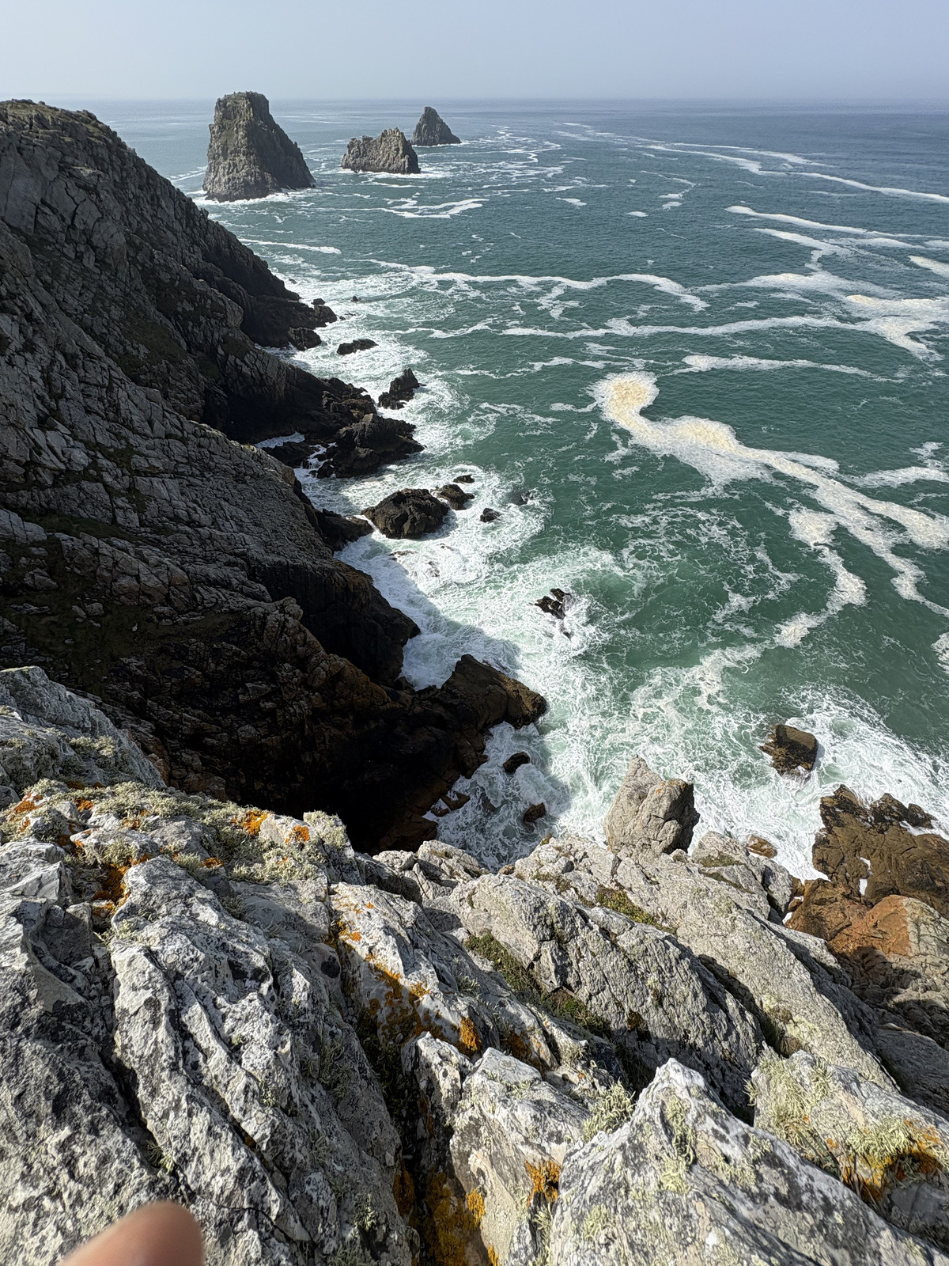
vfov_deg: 102.1
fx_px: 512
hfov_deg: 85.7
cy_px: 633
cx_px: 474
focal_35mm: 14
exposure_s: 1/2342
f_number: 2.2
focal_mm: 2.22
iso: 40
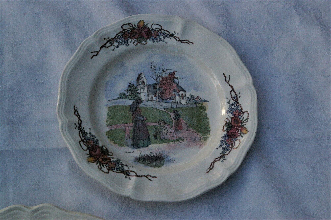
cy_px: 110
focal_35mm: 39
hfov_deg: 49.6
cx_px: 166
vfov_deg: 34.2
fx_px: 358
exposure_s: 1/750
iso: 1600
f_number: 8
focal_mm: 26
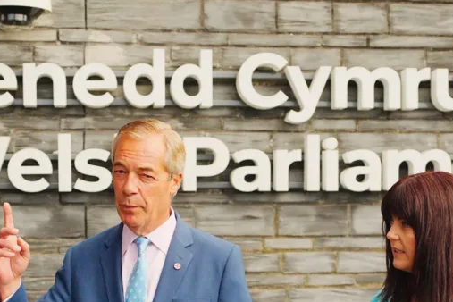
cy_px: 214
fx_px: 667
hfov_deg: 37.5
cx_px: 252
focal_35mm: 53
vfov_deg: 25.3
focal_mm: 35
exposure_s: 1/6400
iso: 500
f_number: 3.2
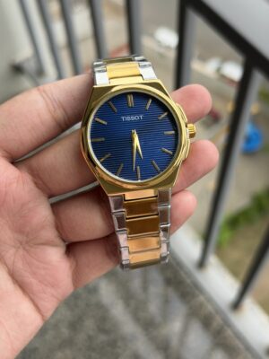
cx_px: 134
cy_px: 180
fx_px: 497
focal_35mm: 48
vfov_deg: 39.7
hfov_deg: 30.3
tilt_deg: -61.9
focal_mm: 6.76
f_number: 1.78
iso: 80
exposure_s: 1/762
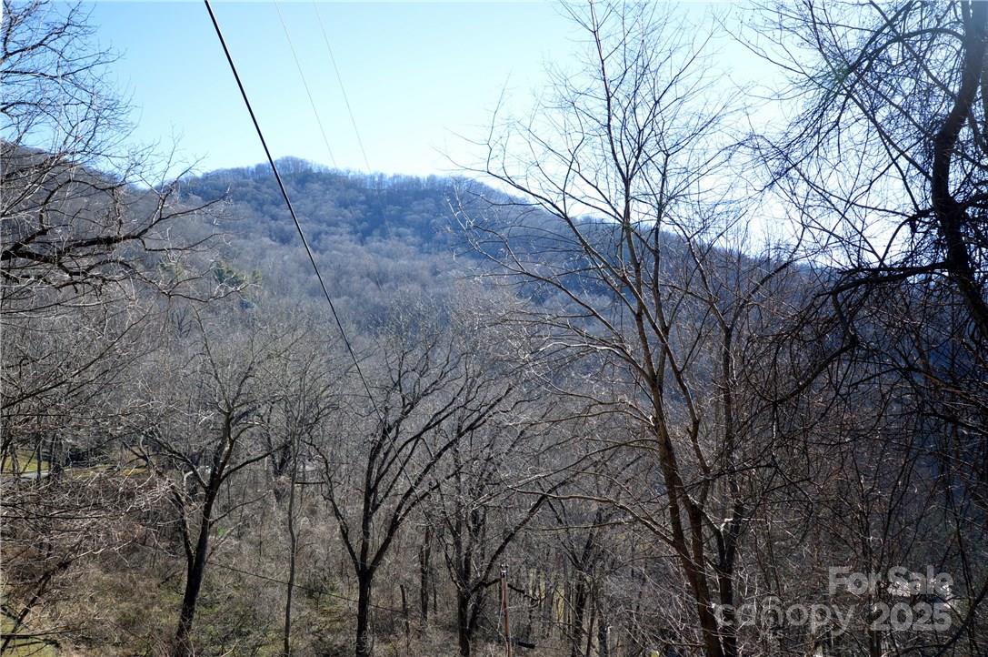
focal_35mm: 30
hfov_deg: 62.0
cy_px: 328
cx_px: 494
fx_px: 822
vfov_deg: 43.5
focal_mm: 20
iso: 280
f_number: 5.6
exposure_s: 1/125
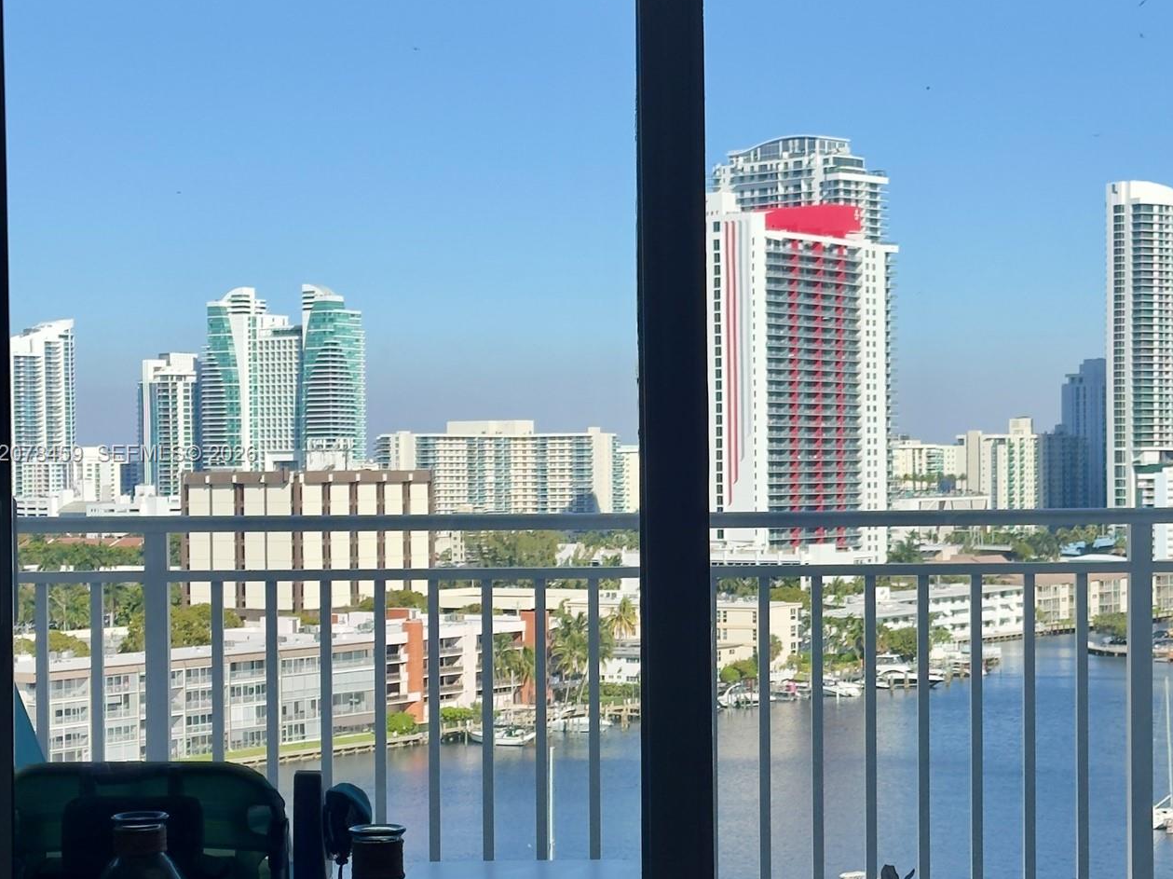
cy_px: 455
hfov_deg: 31.6
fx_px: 2066
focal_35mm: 61
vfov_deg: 24.0
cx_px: 712
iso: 64
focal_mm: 6.76
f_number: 1.78
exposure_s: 1/2717
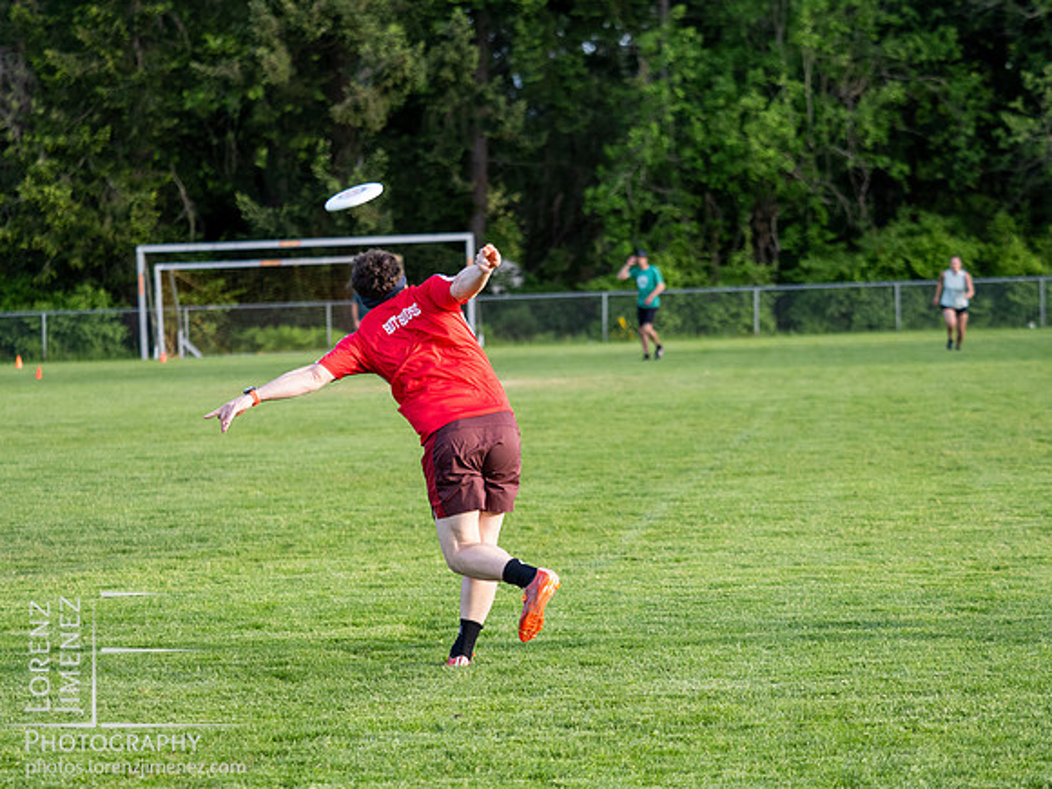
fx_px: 4255
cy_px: 394
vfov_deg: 10.6
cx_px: 526
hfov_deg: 14.1
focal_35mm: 140
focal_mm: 70
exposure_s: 1/1000
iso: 500
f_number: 2.8
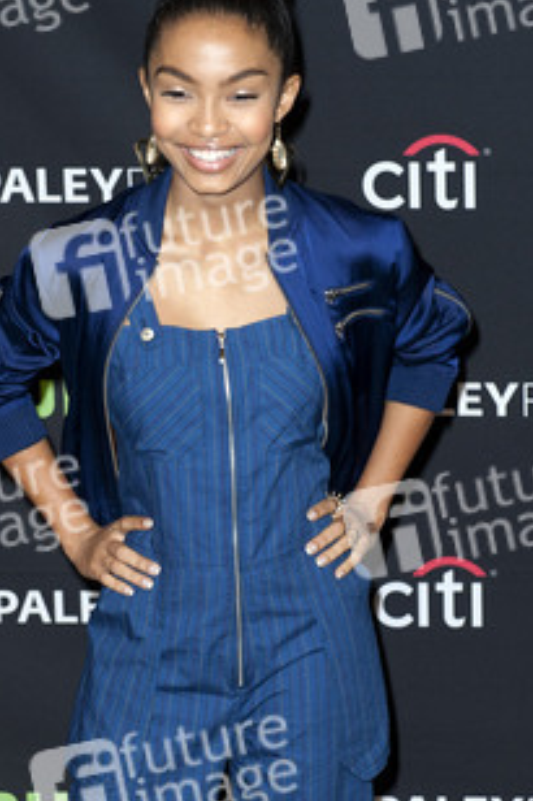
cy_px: 387
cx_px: 240
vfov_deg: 22.4
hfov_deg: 15.0
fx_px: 2023
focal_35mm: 91
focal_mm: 70
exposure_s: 1/320
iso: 640
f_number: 5.6
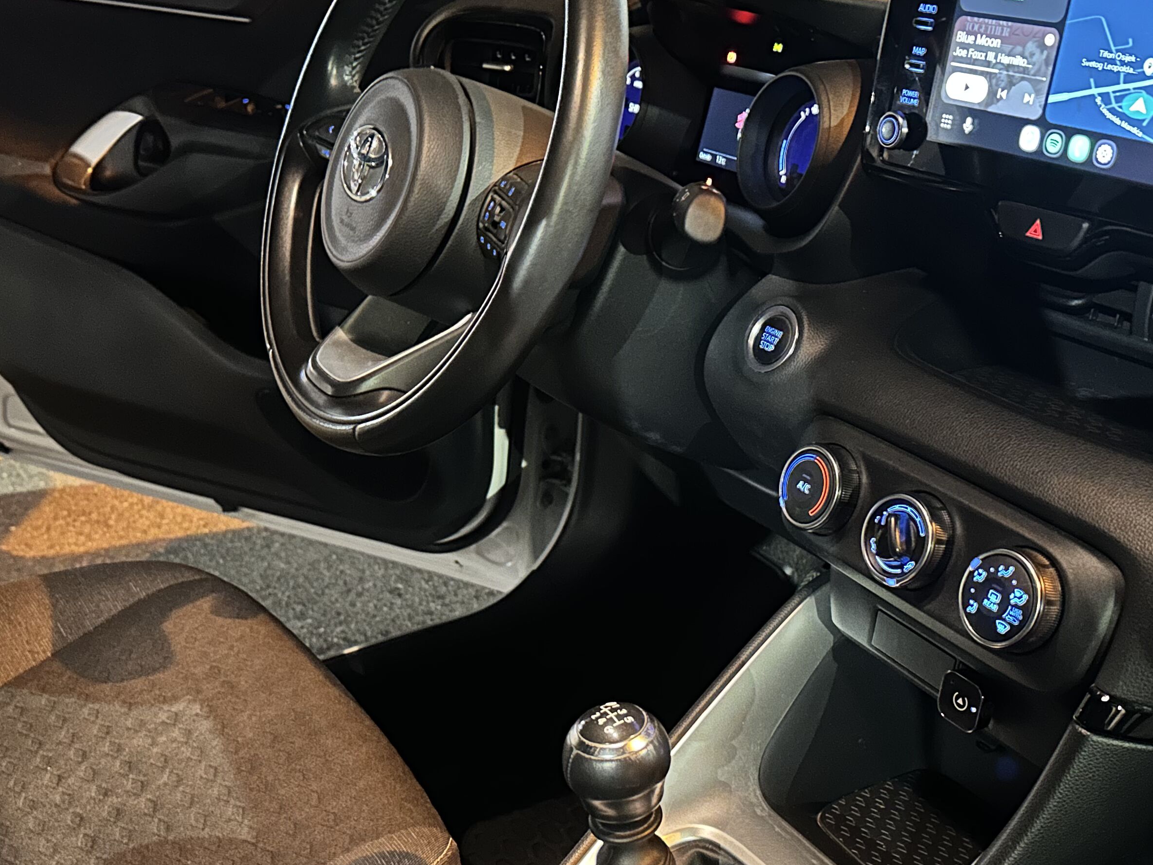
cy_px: 519
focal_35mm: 41
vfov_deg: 35.0
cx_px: 656
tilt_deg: -25.1
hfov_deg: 45.7
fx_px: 1366
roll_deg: +0.4
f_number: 1.78
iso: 1250
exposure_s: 1/9
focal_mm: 6.86
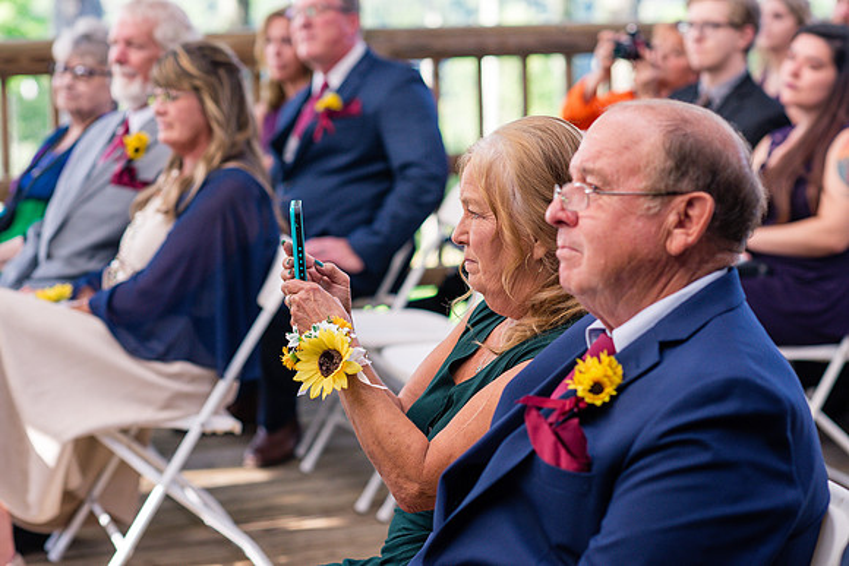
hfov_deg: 23.9
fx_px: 2005
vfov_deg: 16.1
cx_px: 424
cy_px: 283
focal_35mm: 85
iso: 400
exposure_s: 1/400
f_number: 3.2
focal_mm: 85
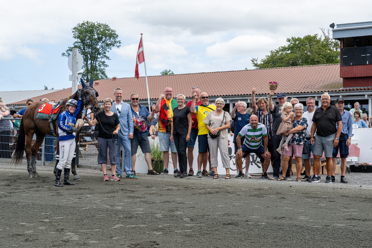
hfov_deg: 28.8
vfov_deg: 19.5
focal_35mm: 70
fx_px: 723
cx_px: 186
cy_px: 124
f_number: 9
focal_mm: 70
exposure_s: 1/1000
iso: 1250
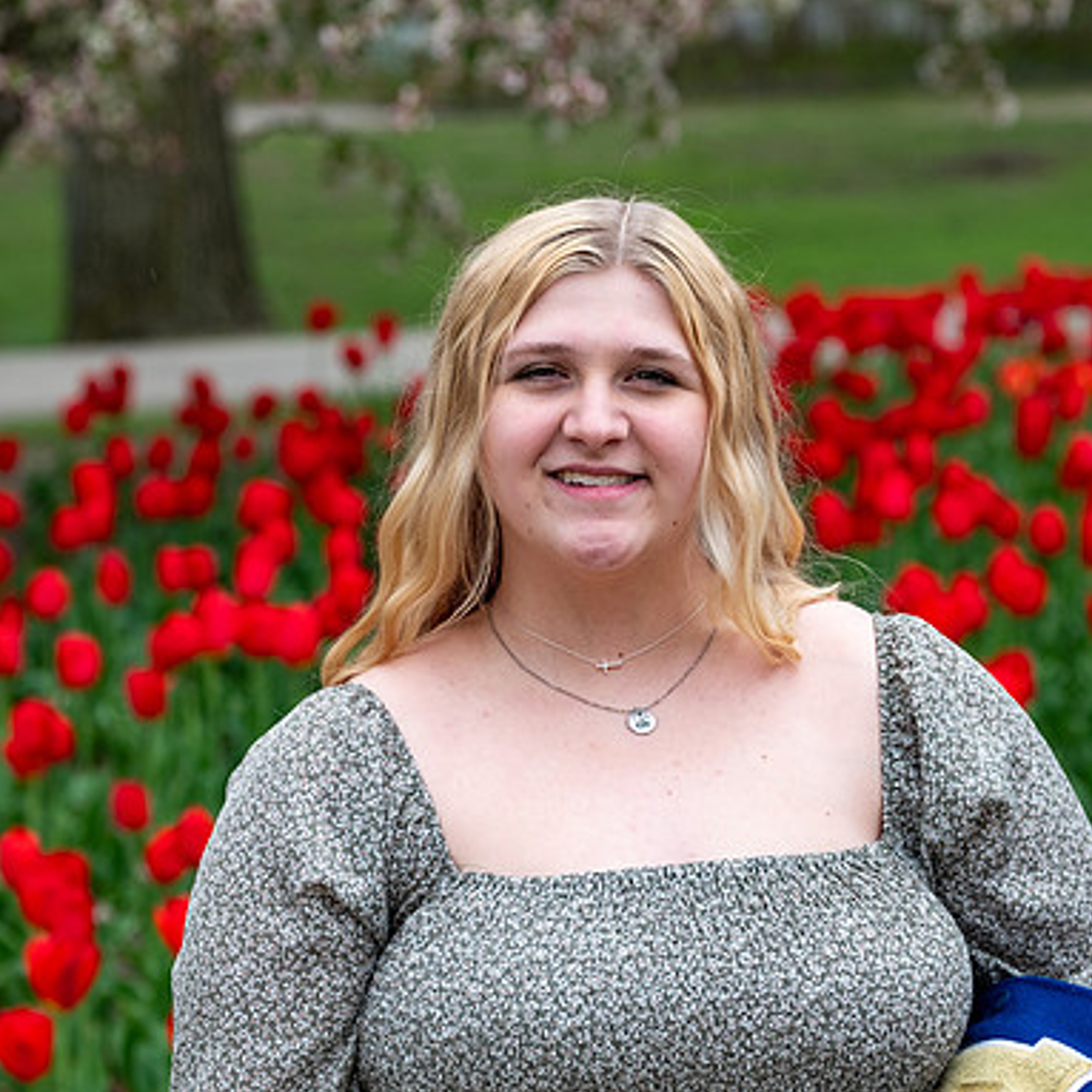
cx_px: 459
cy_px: 546
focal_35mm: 144
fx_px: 5139
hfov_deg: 12.1
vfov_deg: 12.1
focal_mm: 74.4
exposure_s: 1/500
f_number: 4
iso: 250
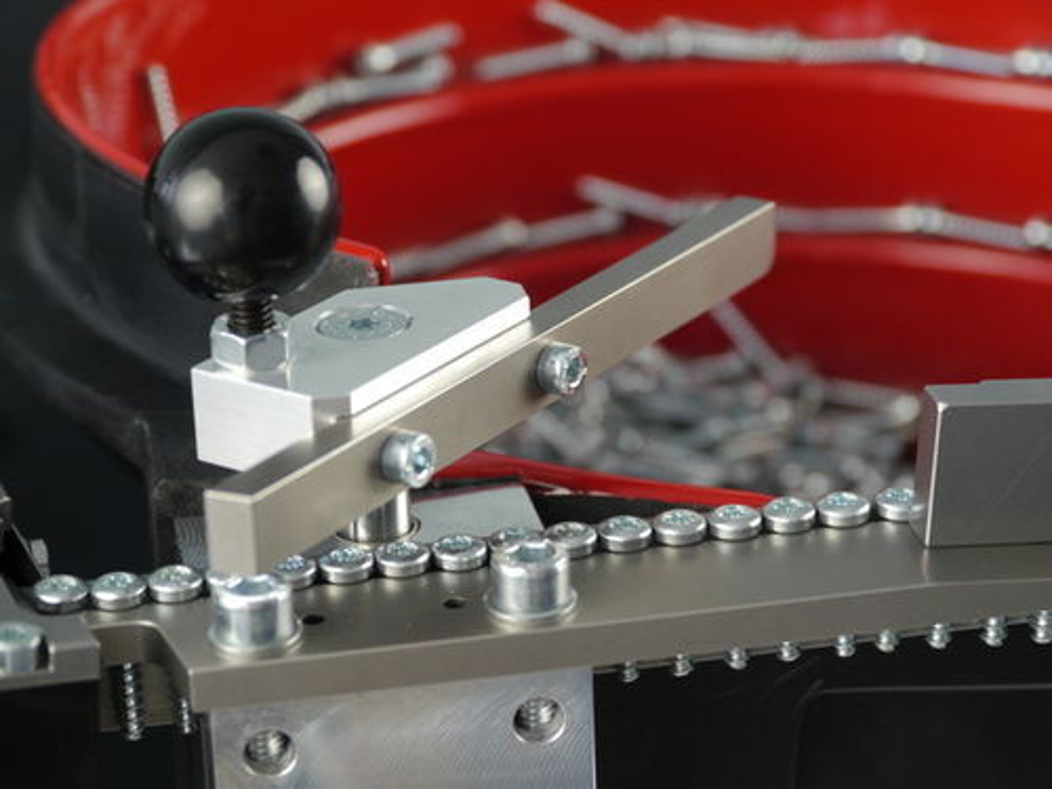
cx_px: 526
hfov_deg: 18.2
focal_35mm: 108
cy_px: 394
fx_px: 3282
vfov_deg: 13.7
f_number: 5.6
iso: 400
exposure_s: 1/30
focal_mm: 54
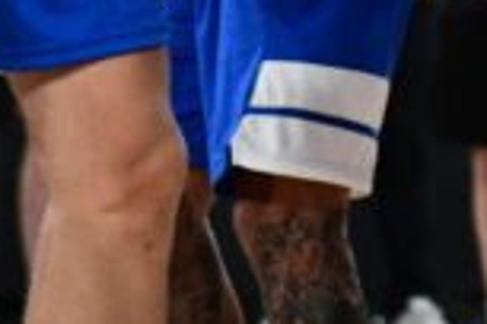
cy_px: -321
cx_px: 1404
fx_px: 7832
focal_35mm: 579
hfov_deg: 3.5
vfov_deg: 2.4
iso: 1600
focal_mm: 74
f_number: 2.8
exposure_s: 1/1250
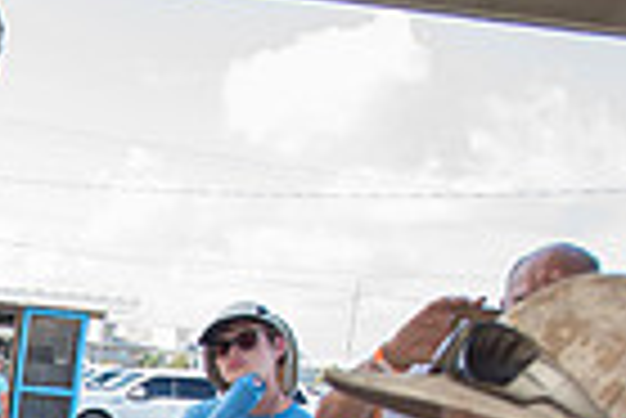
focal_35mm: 79
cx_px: -302
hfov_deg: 21.6
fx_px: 1375
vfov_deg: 15.8
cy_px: 636
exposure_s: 1/200
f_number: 4.5
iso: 250
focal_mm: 19
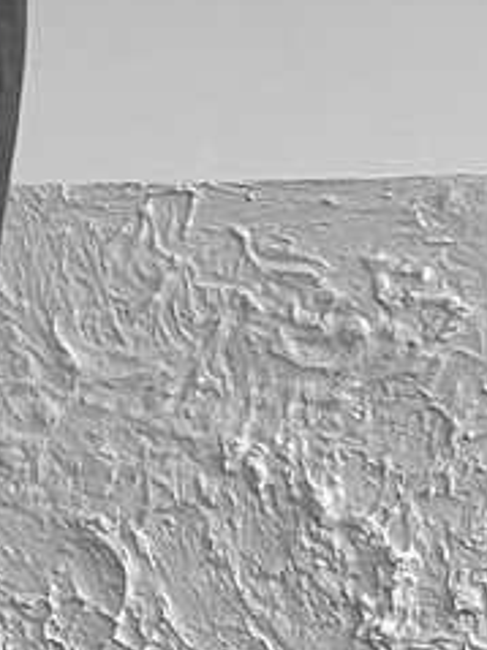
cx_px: -631
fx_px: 3642
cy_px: 528
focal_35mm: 194
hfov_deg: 7.2
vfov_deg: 10.2
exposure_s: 1/105
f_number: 1.8
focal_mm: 3
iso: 64
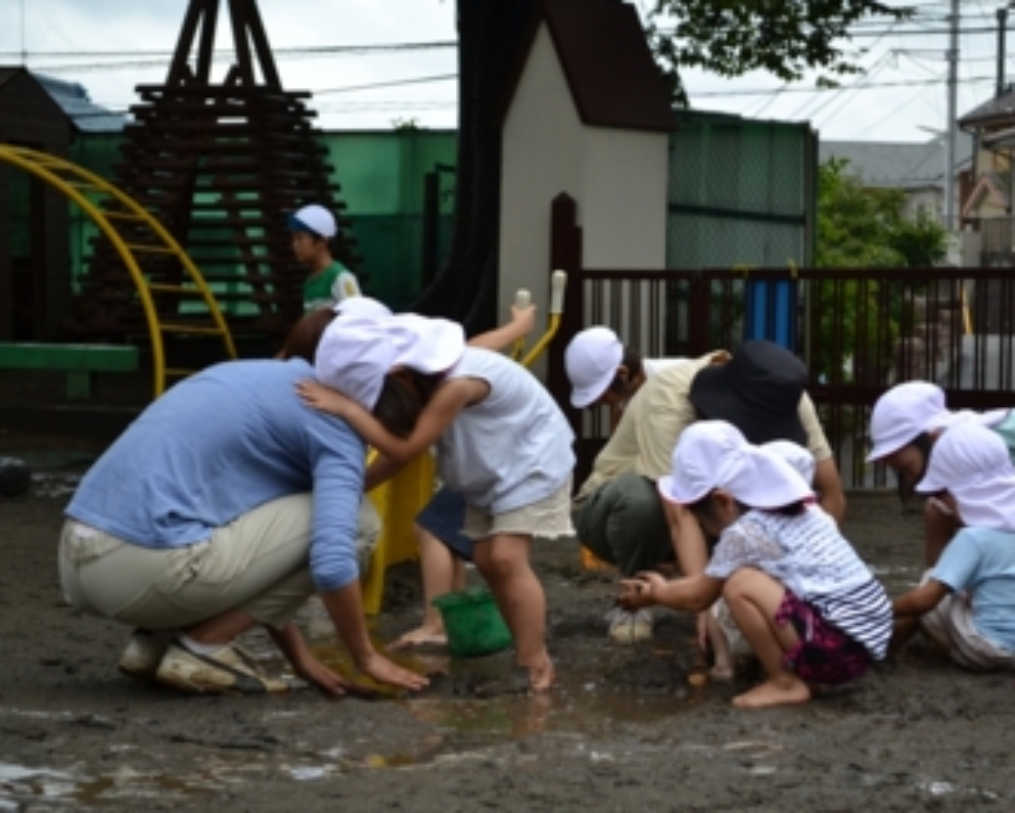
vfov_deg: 16.4
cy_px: 406
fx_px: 2812
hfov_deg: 20.4
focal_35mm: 94
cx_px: 586
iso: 450
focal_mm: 55
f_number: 5.6
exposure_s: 1/500
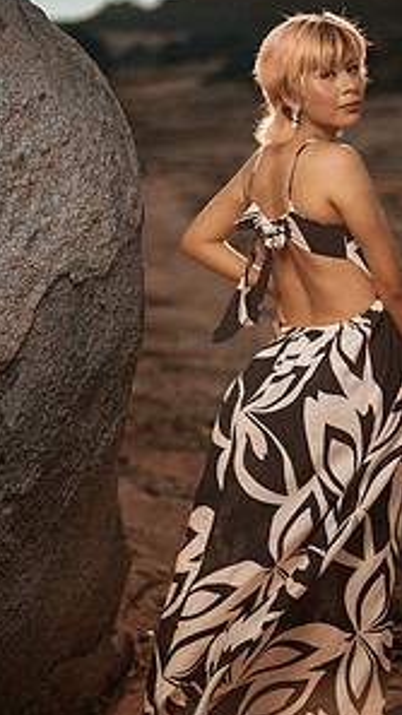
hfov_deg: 13.1
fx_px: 1744
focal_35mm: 92
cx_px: 344
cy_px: 429
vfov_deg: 23.1
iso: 50
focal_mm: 58
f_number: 1.4
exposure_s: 1/8000
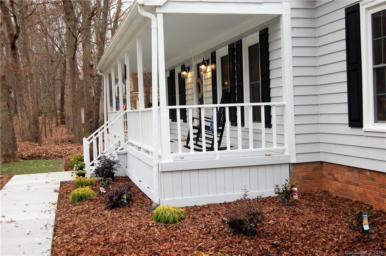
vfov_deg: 28.9
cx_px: 193
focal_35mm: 46
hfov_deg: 42.4
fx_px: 498
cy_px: 128
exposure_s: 1/100
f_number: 5
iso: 400
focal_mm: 31
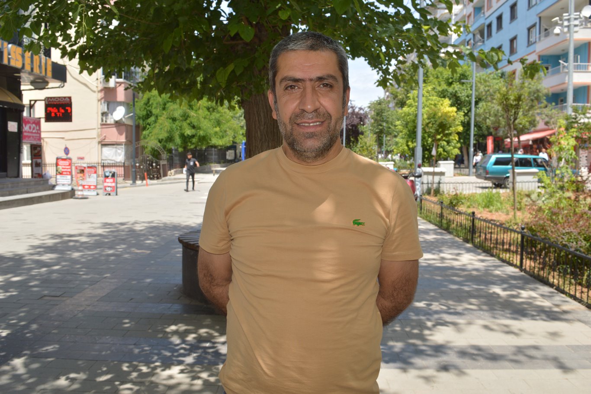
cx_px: 296
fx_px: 492
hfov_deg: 61.9
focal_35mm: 30
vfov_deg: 43.6
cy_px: 197
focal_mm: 20
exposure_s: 1/200
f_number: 7.1
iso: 100
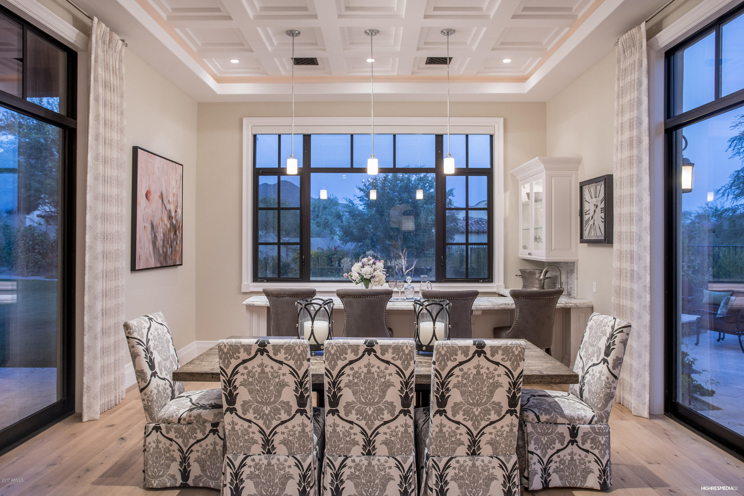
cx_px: 372
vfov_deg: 51.3
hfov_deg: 71.5
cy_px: 248
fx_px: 517
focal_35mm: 25
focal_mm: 25
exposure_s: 1/10
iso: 500
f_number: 7.1
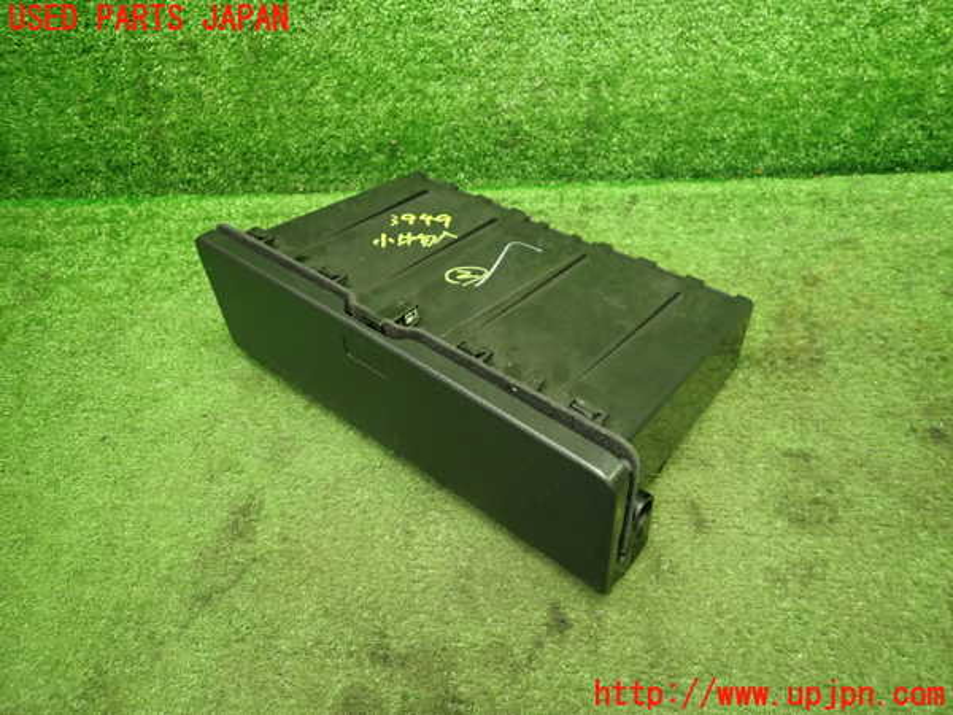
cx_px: 476
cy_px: 358
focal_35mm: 25
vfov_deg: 54.9
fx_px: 688
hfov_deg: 69.4
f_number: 2
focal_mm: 4.5
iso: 320
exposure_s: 1/30
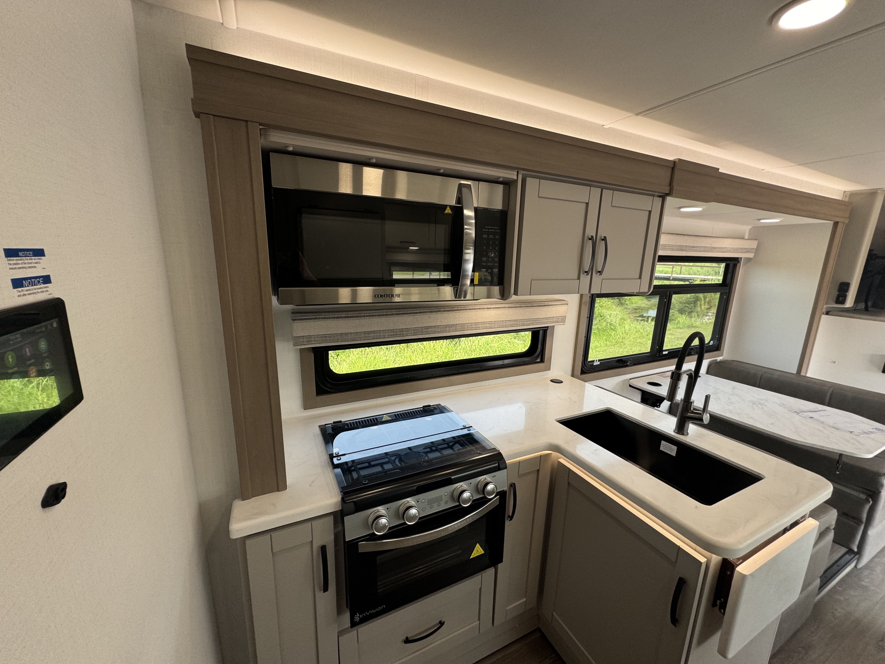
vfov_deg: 85.7
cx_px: 442
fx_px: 358
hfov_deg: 102.1
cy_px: 332
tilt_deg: -12.4
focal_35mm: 14
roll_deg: +0.0
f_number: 2.2
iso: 80
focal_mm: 2.22
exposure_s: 1/99
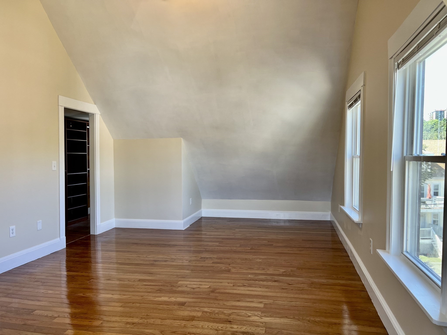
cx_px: 224
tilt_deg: -2.7
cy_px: 168
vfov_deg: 53.1
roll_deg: +0.6
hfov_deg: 67.3
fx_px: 336
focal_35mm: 26
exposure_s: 1/120
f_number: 1.5
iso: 64
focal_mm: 5.7
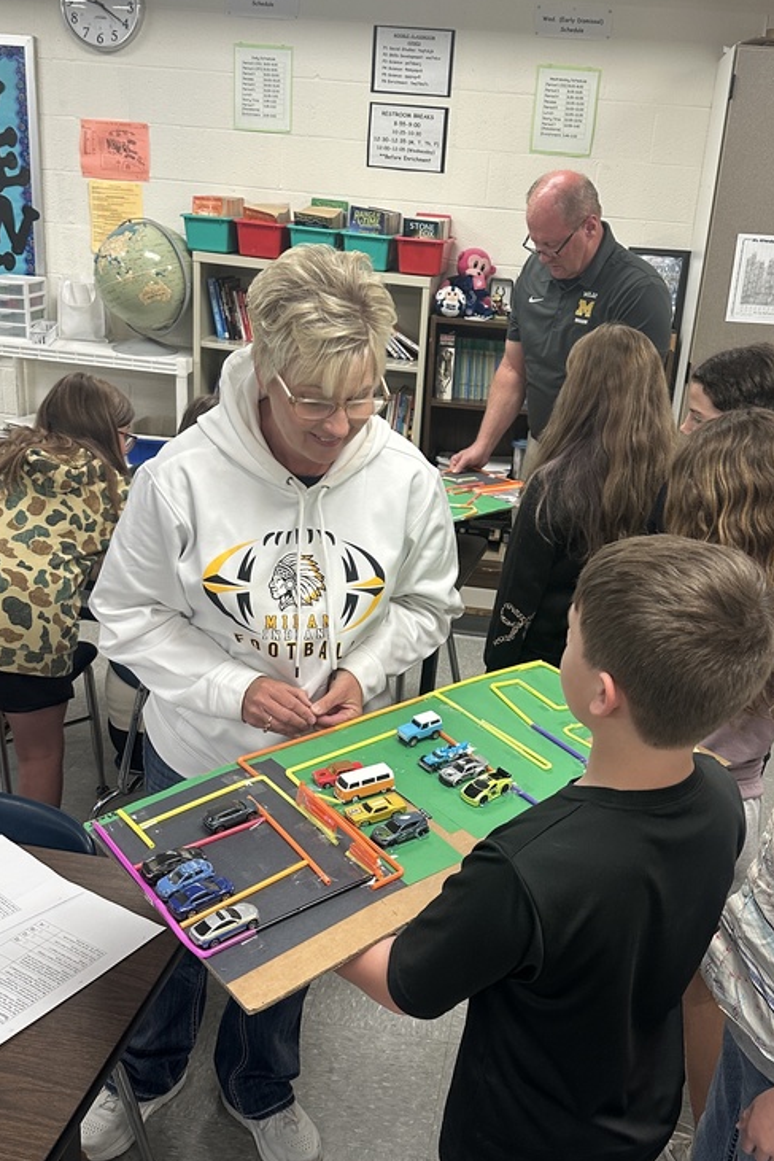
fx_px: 1128
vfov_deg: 54.4
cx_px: 451
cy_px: 587
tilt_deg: -19.8
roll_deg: -6.4
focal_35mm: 35
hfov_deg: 37.8
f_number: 1.78
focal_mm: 6.86
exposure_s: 1/120
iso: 160
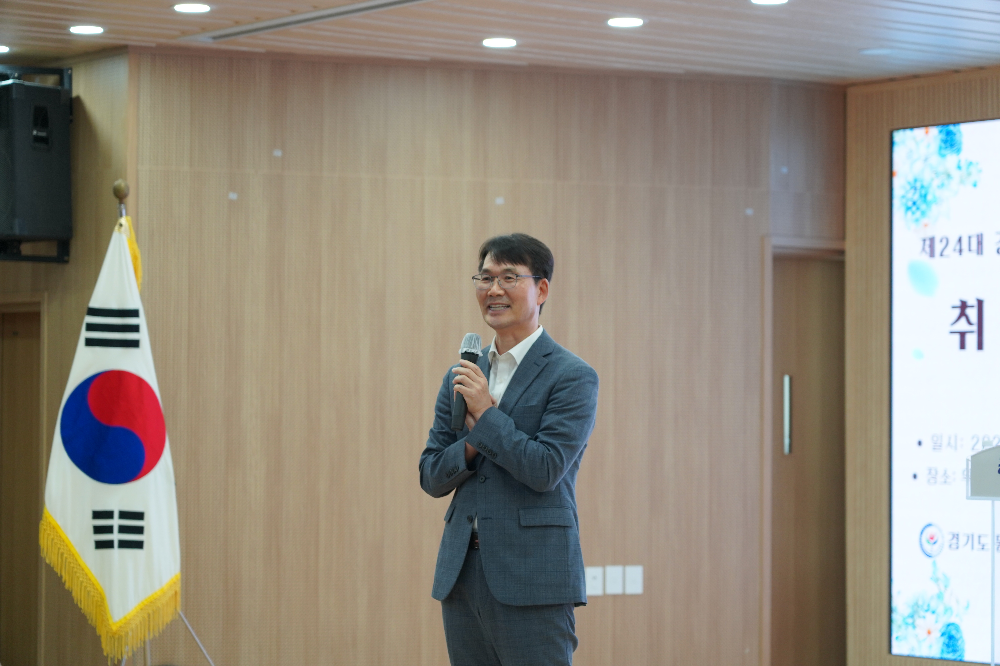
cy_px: 333
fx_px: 2666
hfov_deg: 21.2
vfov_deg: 14.3
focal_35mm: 96
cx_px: 500
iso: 1250
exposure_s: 1/160
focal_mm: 96
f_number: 4
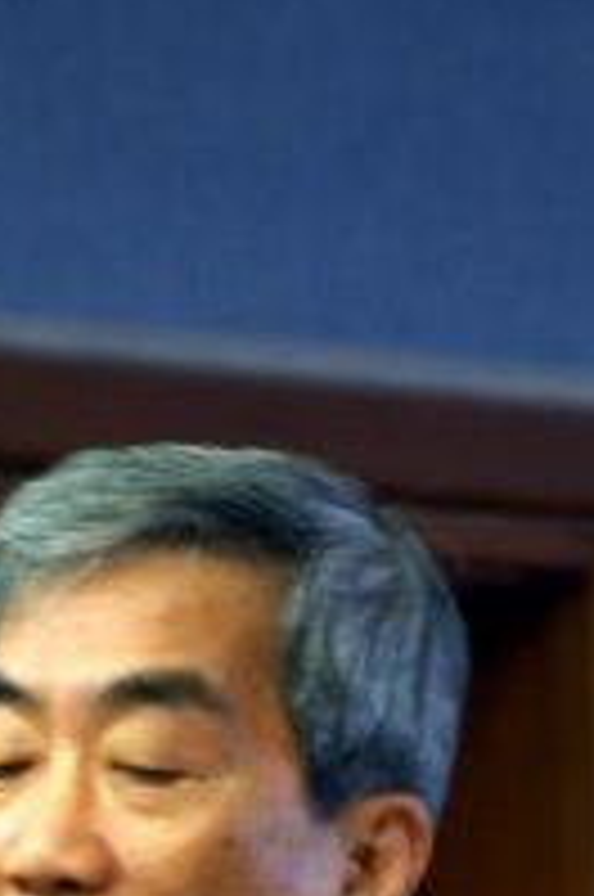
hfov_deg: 3.8
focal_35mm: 363
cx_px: -81
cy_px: 1342
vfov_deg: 5.6
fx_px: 9005
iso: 200
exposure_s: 1/4
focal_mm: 75
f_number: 2.8
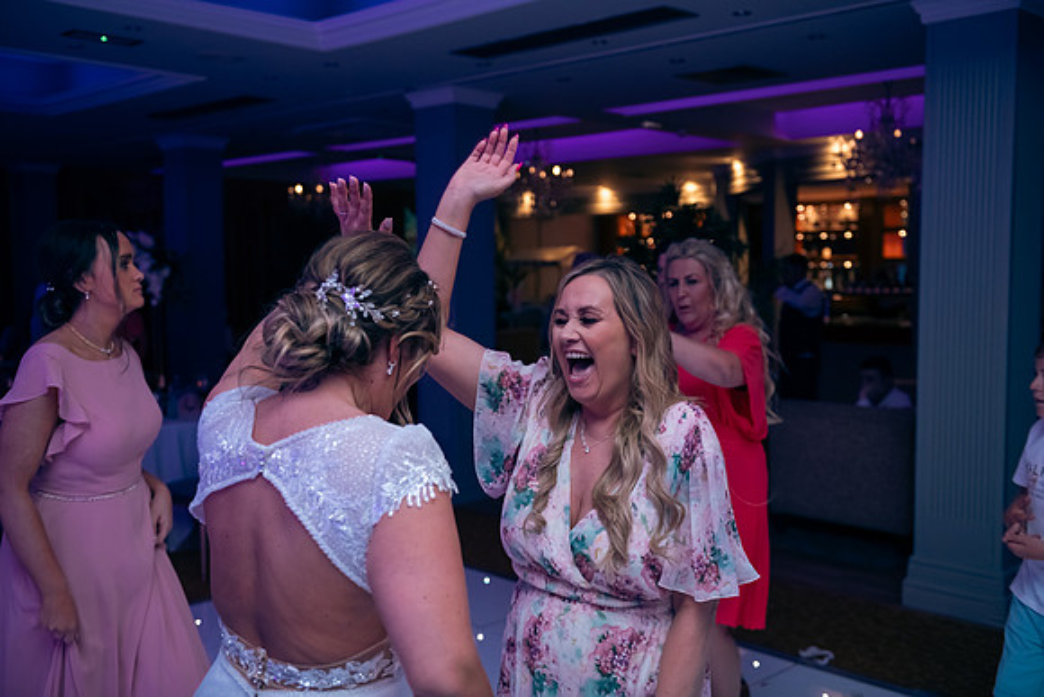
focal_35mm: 38
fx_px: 1102
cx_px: 522
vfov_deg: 35.1
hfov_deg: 50.7
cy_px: 348
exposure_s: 1/160
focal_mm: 38
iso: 800
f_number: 3.5
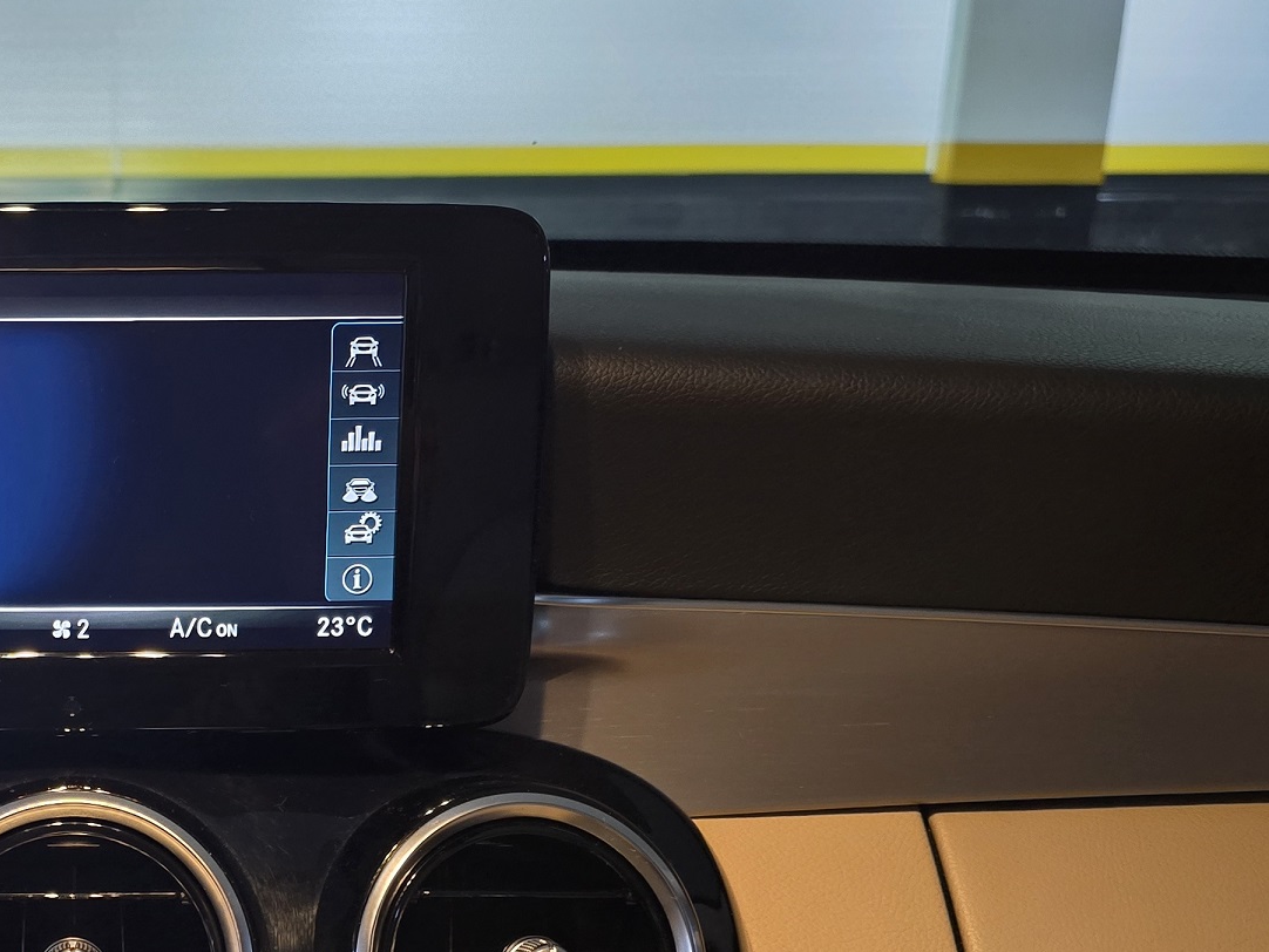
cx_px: 108
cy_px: 802
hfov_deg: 35.1
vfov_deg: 27.8
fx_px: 1870
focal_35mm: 51
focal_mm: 6.3
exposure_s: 1/20
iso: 1250
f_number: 1.7
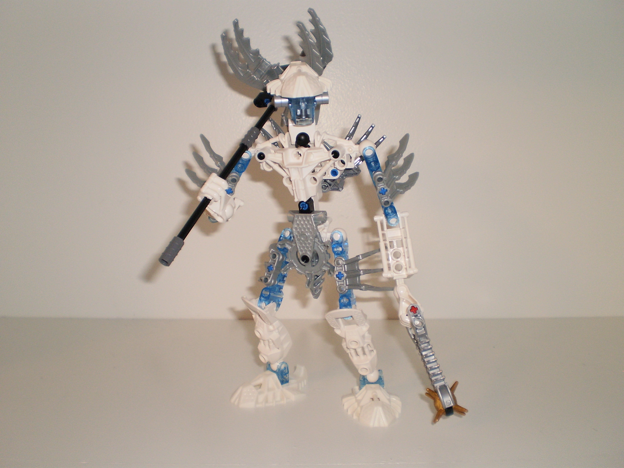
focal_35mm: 36
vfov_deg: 39.7
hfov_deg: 51.4
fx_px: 649
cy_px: 234
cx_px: 312
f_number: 3.1
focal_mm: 6.3
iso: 125
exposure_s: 1/30
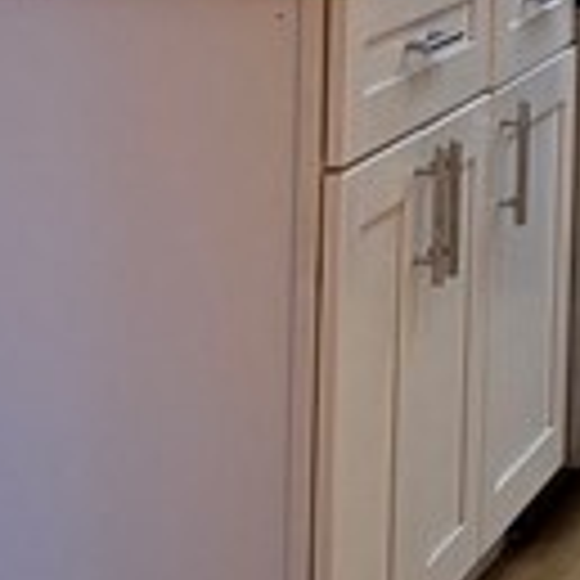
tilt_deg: +0.6
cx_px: 1349
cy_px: -351
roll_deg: -1.2
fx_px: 3204
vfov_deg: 10.0
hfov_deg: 9.3
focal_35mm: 169
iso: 200
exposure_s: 1/233
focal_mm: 6.76
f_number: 1.78
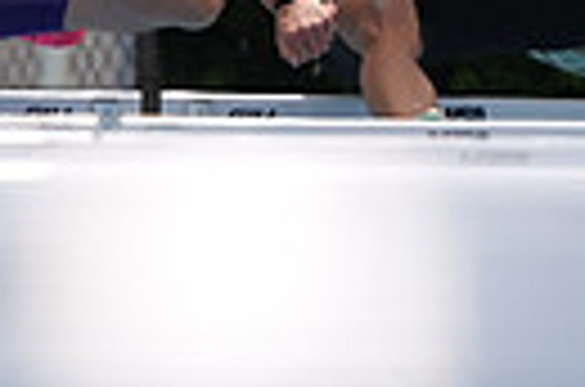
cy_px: -146
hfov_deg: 0.8
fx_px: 43525
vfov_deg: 0.5
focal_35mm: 2685
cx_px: -716
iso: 500
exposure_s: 1/3200
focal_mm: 600
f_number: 6.3
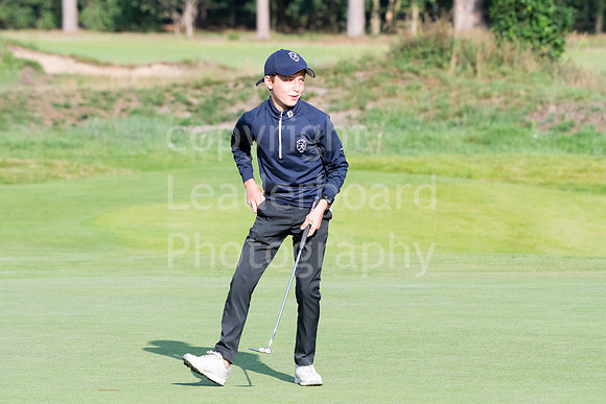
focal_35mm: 300
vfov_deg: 4.6
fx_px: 5051
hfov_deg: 6.9
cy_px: 202
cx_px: 303
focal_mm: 200
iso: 1000
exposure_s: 1/2000
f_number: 6.3
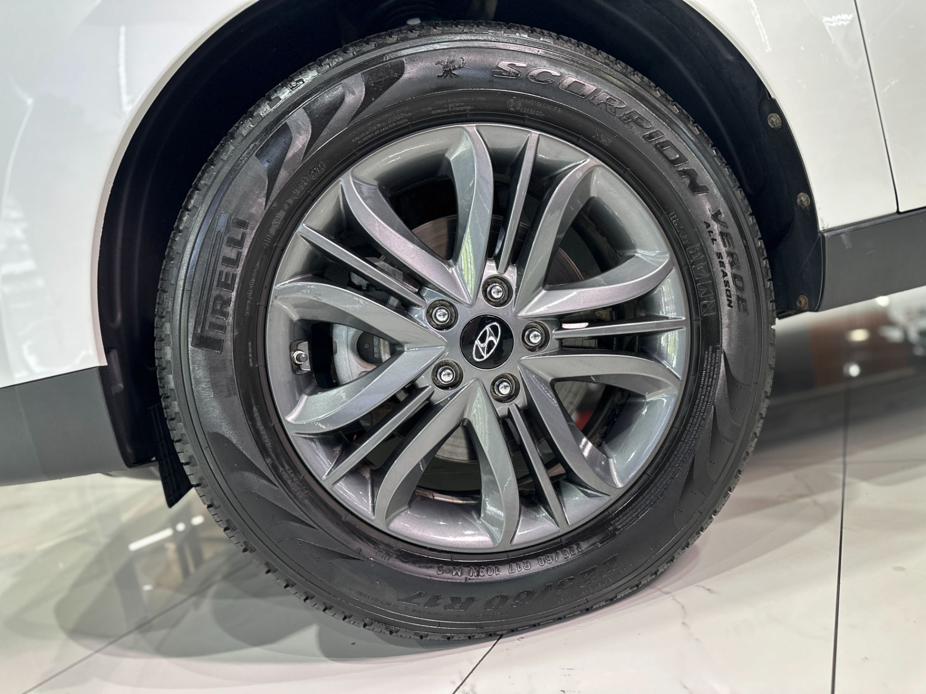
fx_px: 642
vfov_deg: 56.8
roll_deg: +11.6
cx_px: 463
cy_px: 347
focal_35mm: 24
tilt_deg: -5.5
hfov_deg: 71.6
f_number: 1.78
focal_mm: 6.86
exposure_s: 1/60
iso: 200
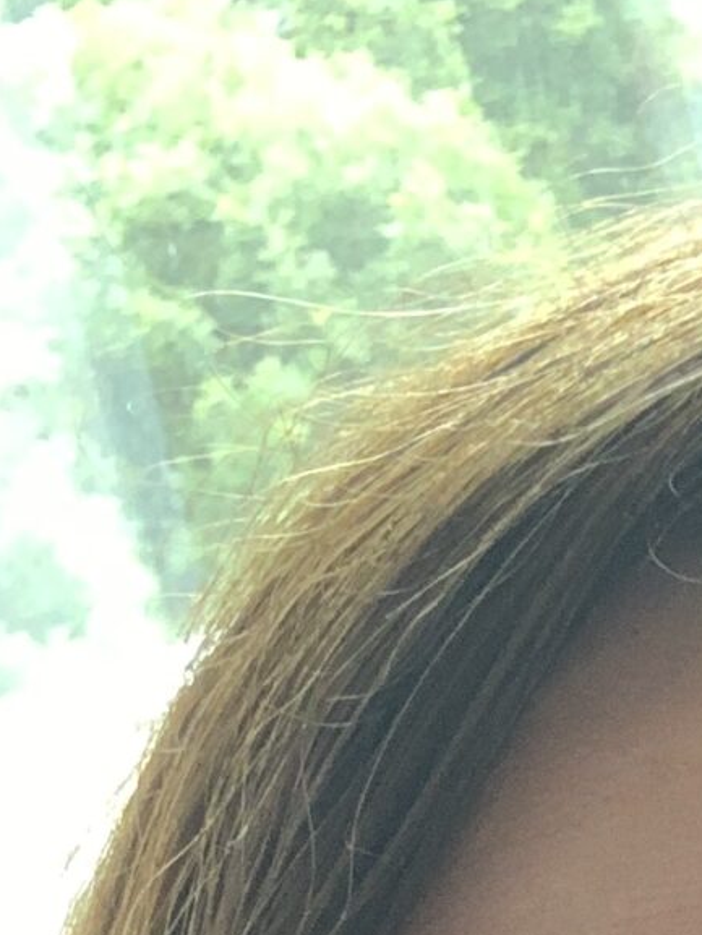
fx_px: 3838
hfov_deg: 10.1
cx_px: 1034
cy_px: 1800
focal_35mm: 142
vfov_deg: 12.4
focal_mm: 2.87
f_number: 2.2
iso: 160
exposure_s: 1/60
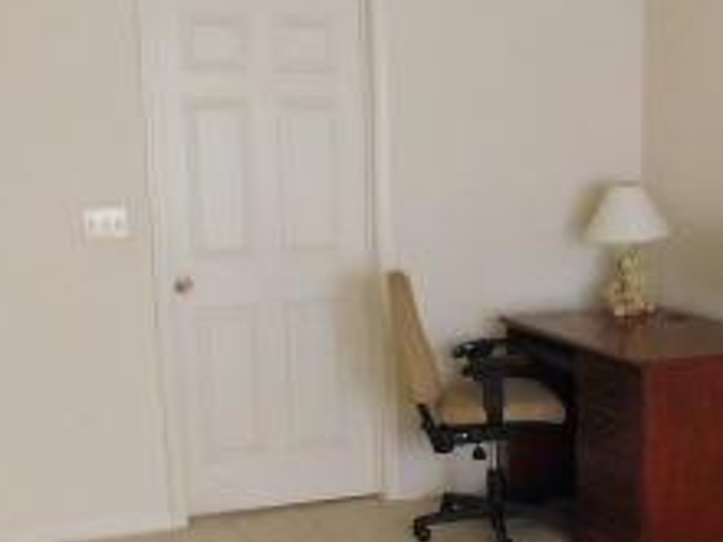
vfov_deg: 21.6
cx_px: 562
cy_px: 460
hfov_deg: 28.4
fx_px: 1399
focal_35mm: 67
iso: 280
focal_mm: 4
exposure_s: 1/30
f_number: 3
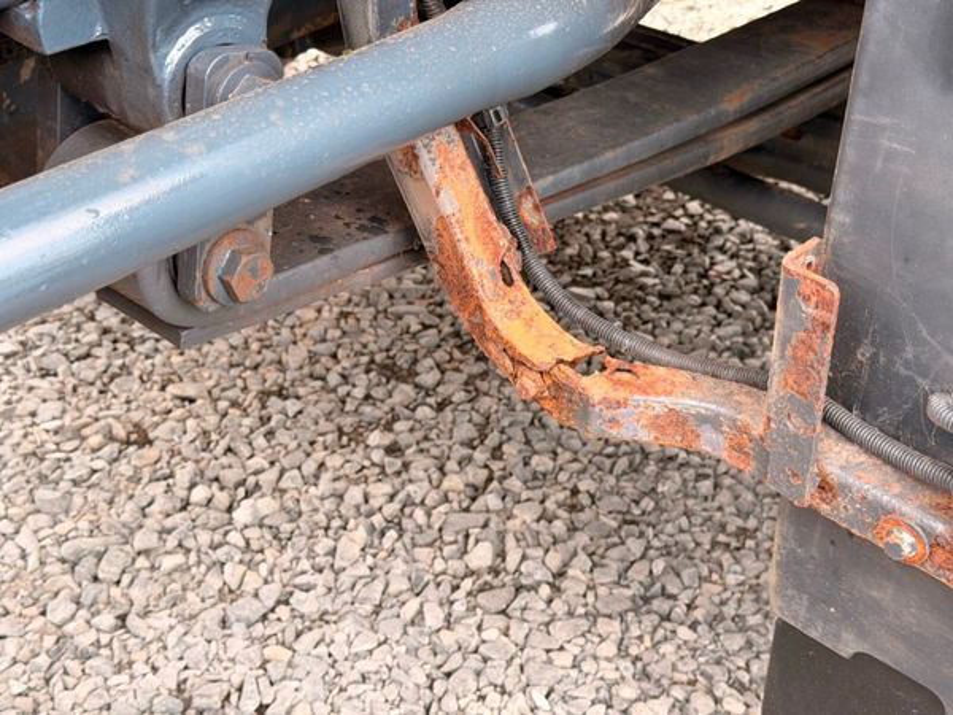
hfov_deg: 39.7
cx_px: 476
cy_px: 358
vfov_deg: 30.3
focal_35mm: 48
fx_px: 1321
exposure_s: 1/121
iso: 80
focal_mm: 6.76
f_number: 1.78
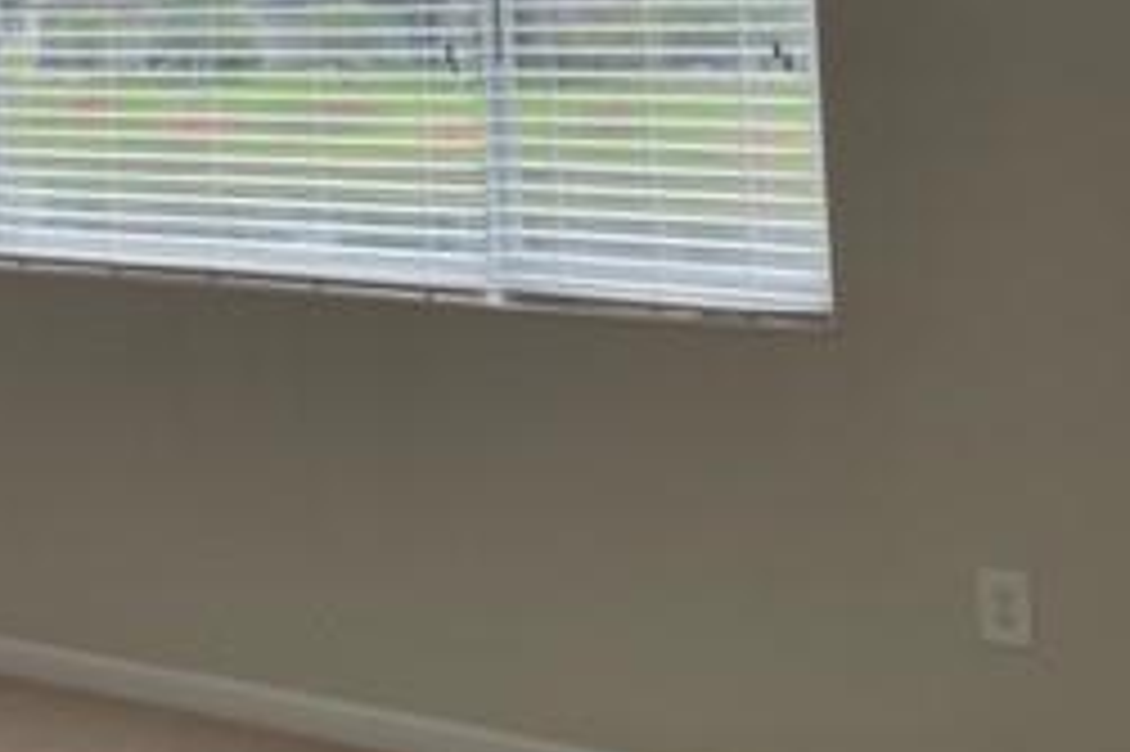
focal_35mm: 69
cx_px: -162
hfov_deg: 26.6
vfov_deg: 18.8
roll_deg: +2.0
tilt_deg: +2.8
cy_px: -117
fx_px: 2164
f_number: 1.6
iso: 32
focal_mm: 4.2
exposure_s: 1/602
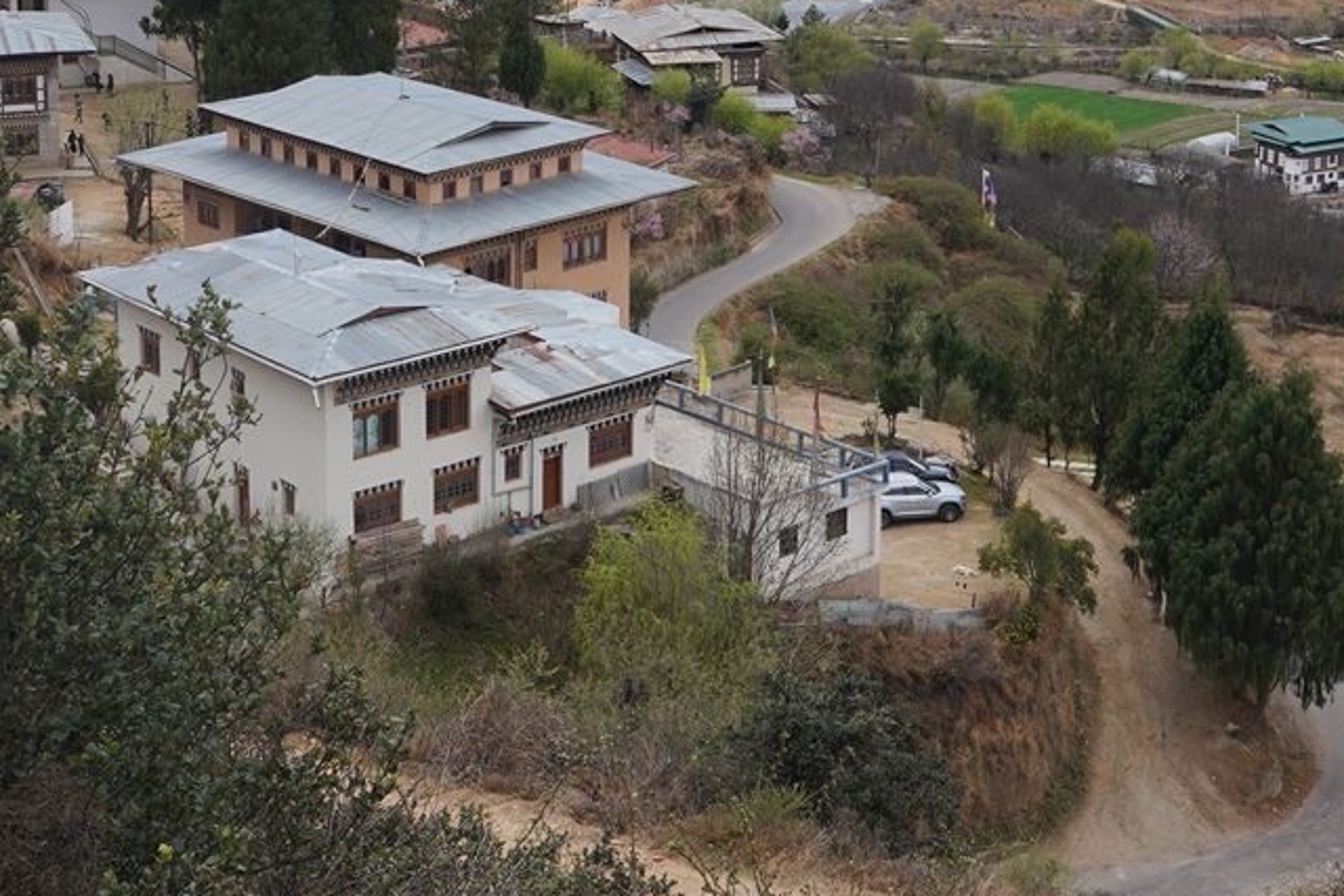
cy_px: -141
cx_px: 651
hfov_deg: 27.0
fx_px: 2800
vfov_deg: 17.5
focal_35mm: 75
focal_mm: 24
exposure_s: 1/100
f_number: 13
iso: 100
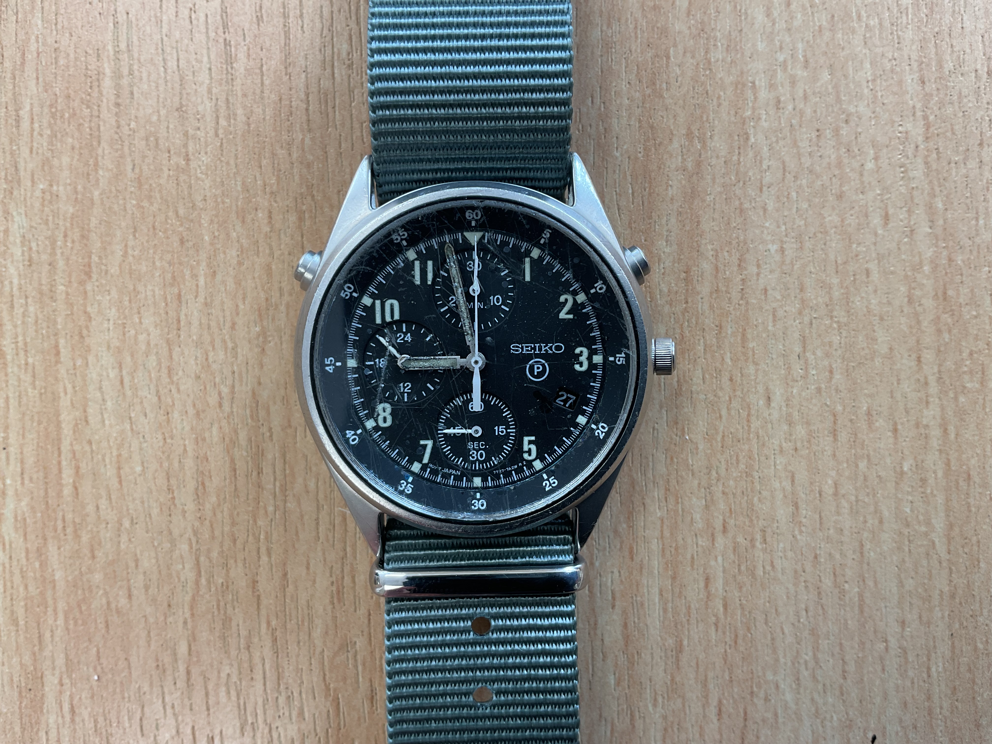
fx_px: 831
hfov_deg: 61.7
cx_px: 496
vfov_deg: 48.2
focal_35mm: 29
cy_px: 372
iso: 25
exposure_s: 1/120
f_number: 1.8
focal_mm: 3
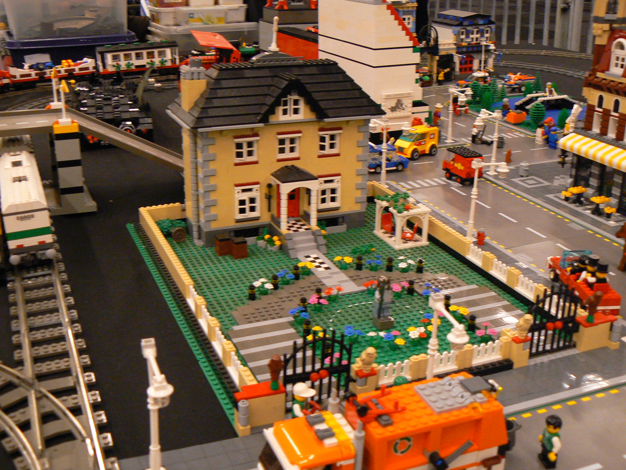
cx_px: 313
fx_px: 760
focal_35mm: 42
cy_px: 235
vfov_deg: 34.3
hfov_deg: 44.8
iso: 200
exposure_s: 1/8
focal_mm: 7
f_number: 2.8
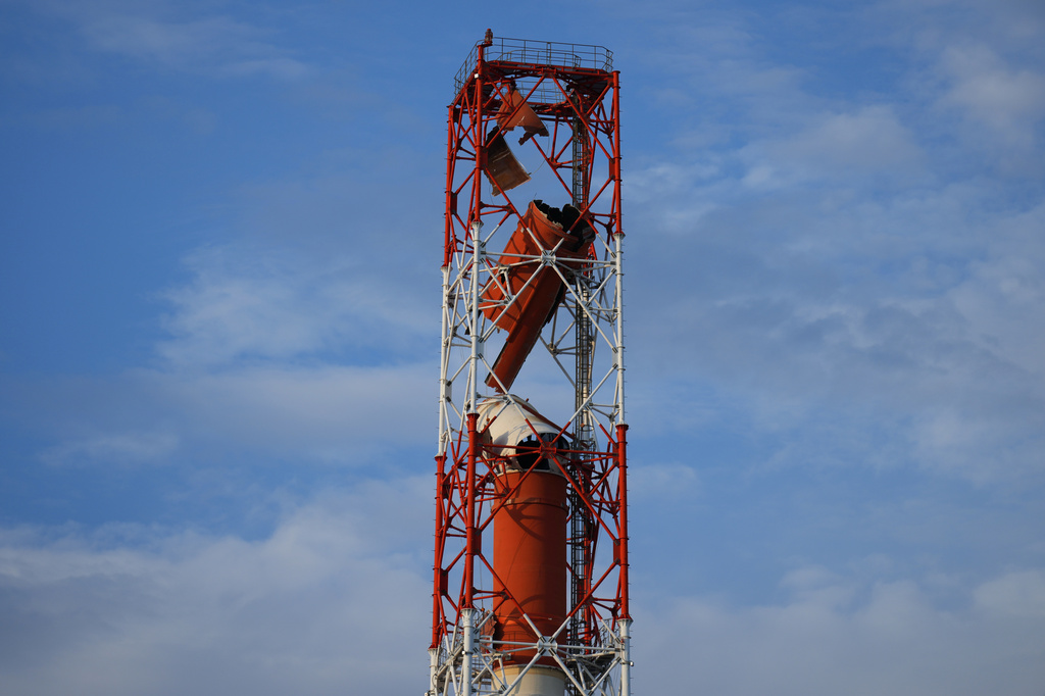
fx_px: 5803
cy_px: 348
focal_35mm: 200
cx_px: 522
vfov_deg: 6.9
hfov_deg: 10.3
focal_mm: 200
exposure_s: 1/1250
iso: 100
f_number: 2.8
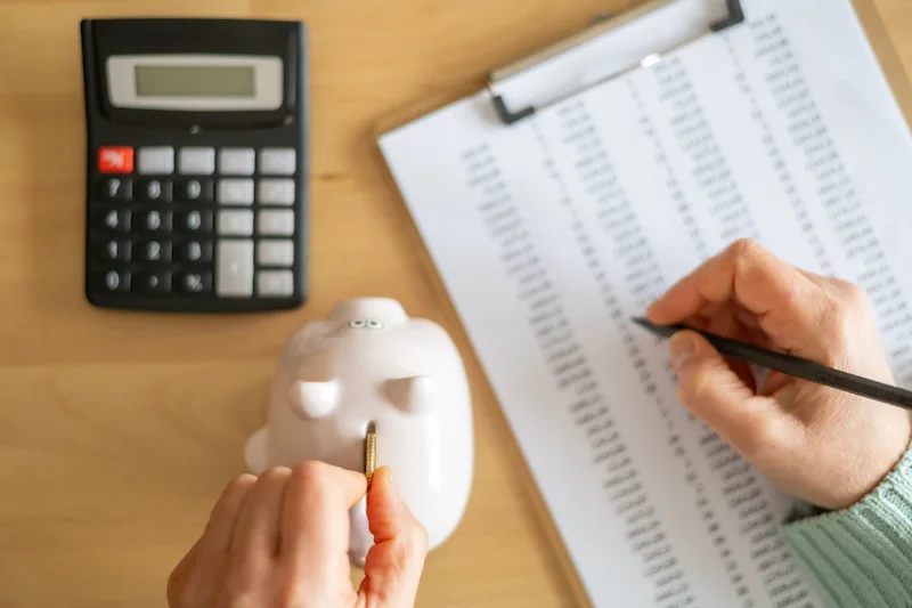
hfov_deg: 39.6
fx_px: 1266
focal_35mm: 50
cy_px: 304
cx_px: 456
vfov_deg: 27.0
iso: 400
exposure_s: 1/160
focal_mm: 50
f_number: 1.8
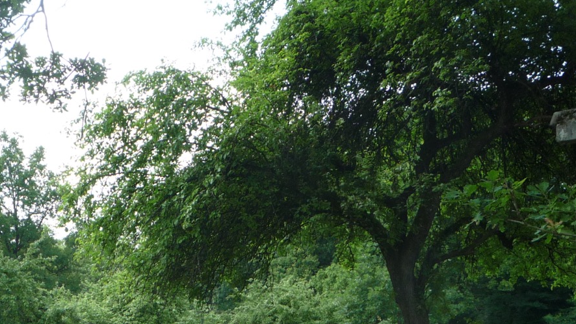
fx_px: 901
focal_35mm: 59
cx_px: 175
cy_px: 284
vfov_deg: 20.1
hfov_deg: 35.0
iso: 100
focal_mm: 5.2
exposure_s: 1/125
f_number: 4
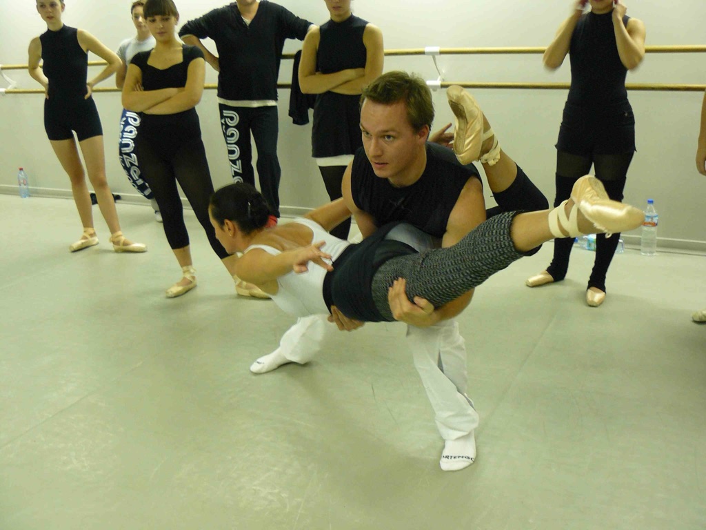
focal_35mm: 36
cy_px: 265
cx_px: 353
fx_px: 734
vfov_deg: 39.7
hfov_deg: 51.4
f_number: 2.8
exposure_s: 1/10
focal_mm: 6
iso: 200
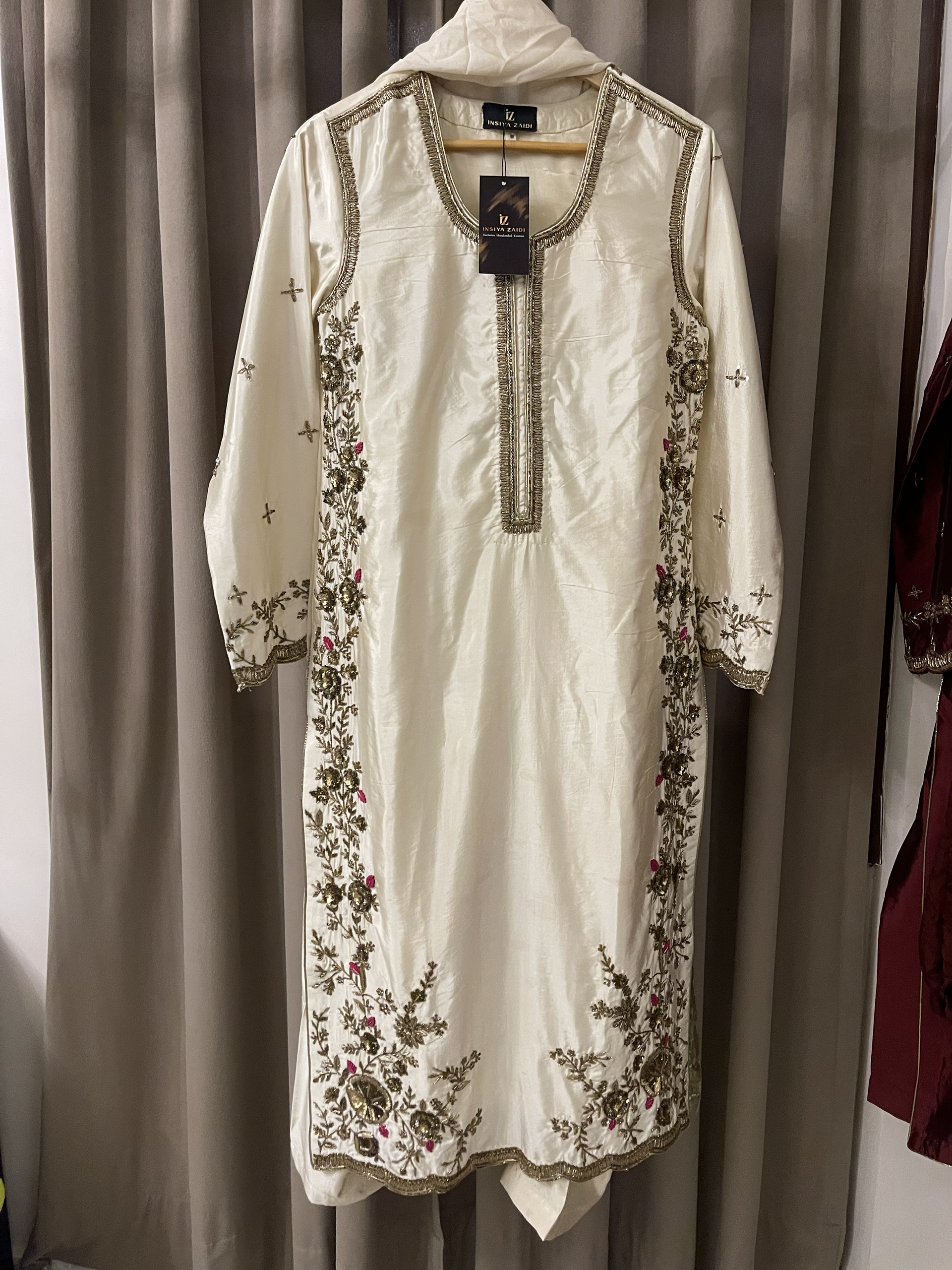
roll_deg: -0.4
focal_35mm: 25
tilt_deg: -10.5
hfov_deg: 54.9
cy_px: 635
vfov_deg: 69.4
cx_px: 476
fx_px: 917
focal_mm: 5.1
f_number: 1.6
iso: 320
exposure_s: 1/50
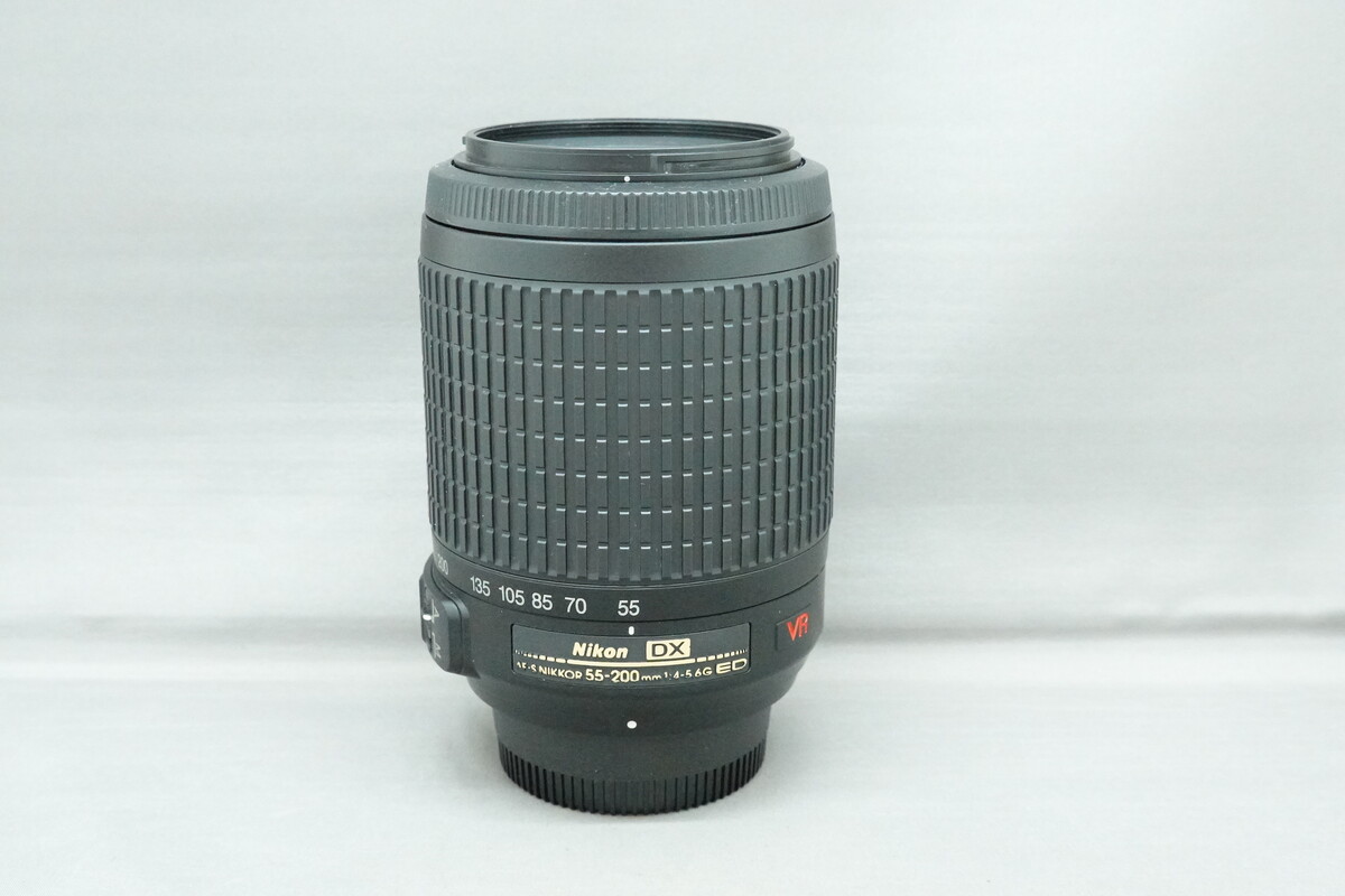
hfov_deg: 43.6
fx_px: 1681
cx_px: 672
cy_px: 448
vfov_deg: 29.9
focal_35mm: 45
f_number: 5.6
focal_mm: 16.54
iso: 4000
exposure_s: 1/50
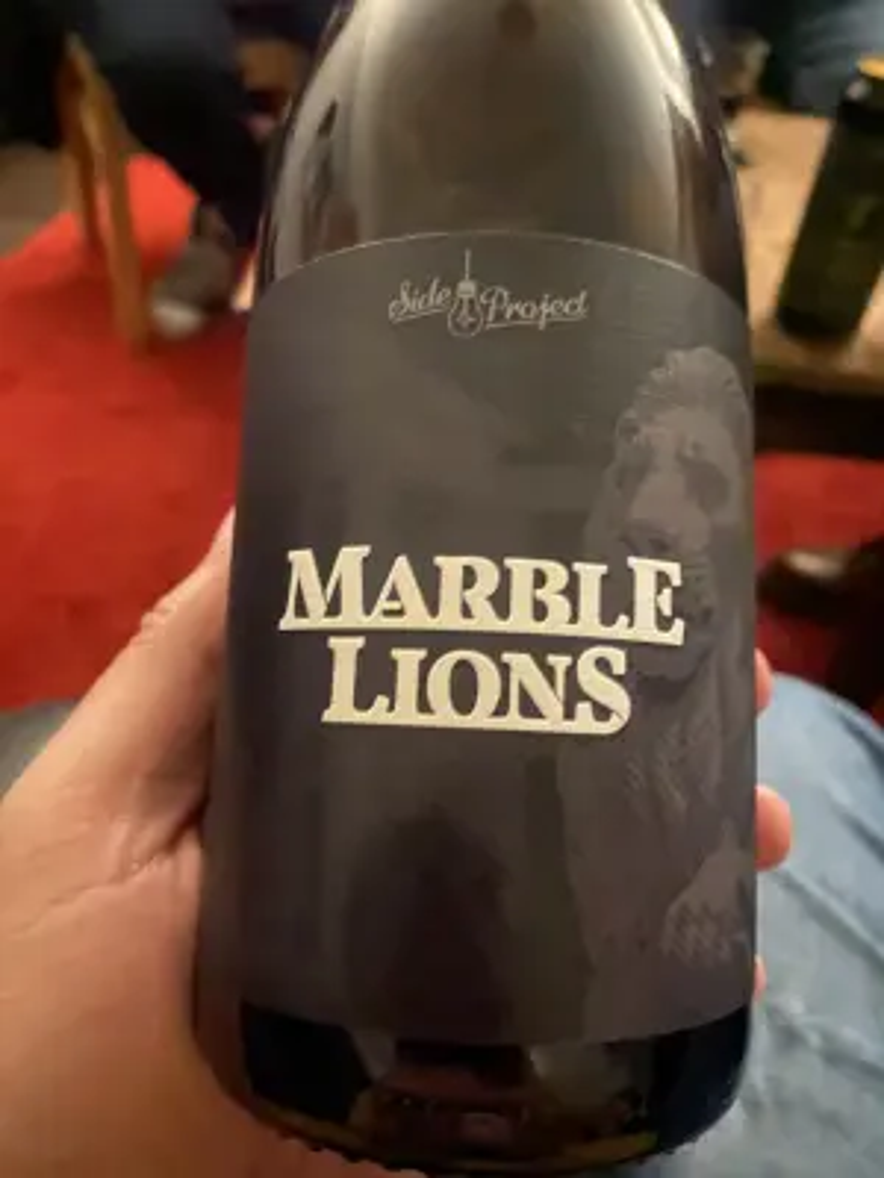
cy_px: 589
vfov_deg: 69.4
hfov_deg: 54.9
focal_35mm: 25
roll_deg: -7.7
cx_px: 442
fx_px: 851
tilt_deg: -42.6
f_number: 1.8
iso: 2000
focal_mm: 4.25
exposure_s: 1/8
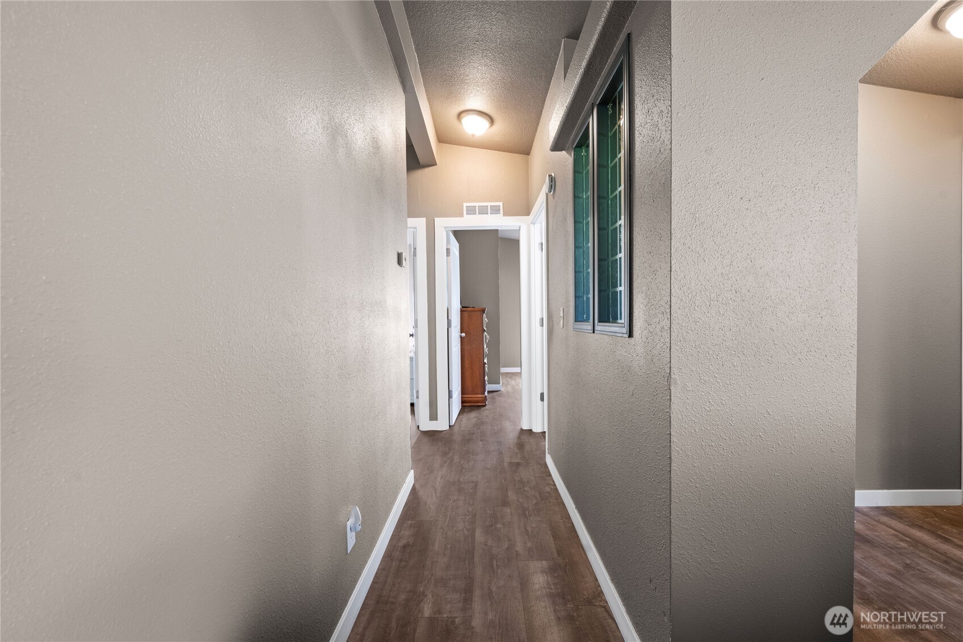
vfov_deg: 81.2
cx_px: 482
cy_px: 321
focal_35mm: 14
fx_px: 374
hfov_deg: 104.3
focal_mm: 14
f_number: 8
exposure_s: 1/2.5
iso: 400
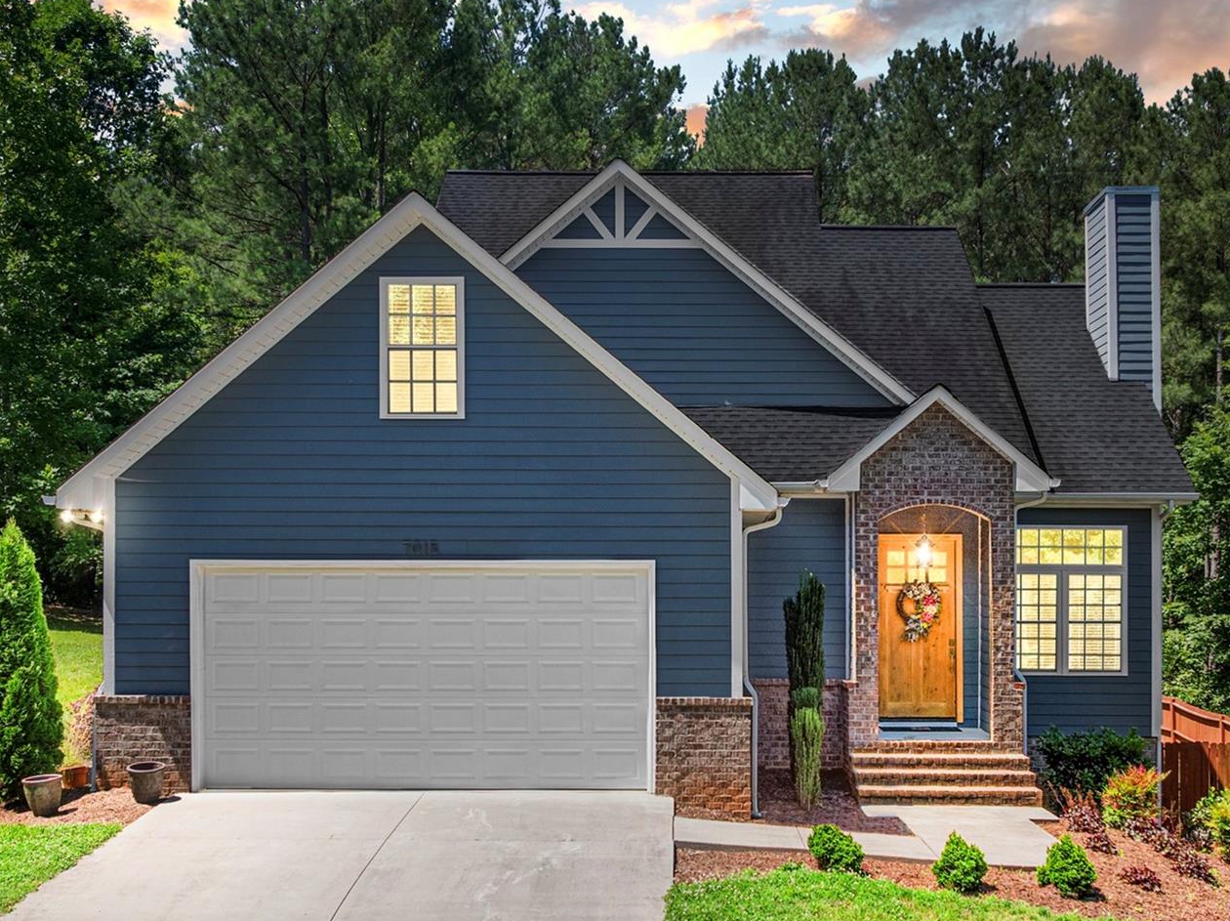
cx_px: 694
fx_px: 1385
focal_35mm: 39
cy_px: 563
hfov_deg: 47.8
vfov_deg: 36.6
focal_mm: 12.29
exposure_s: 1/1000
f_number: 2.8
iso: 120
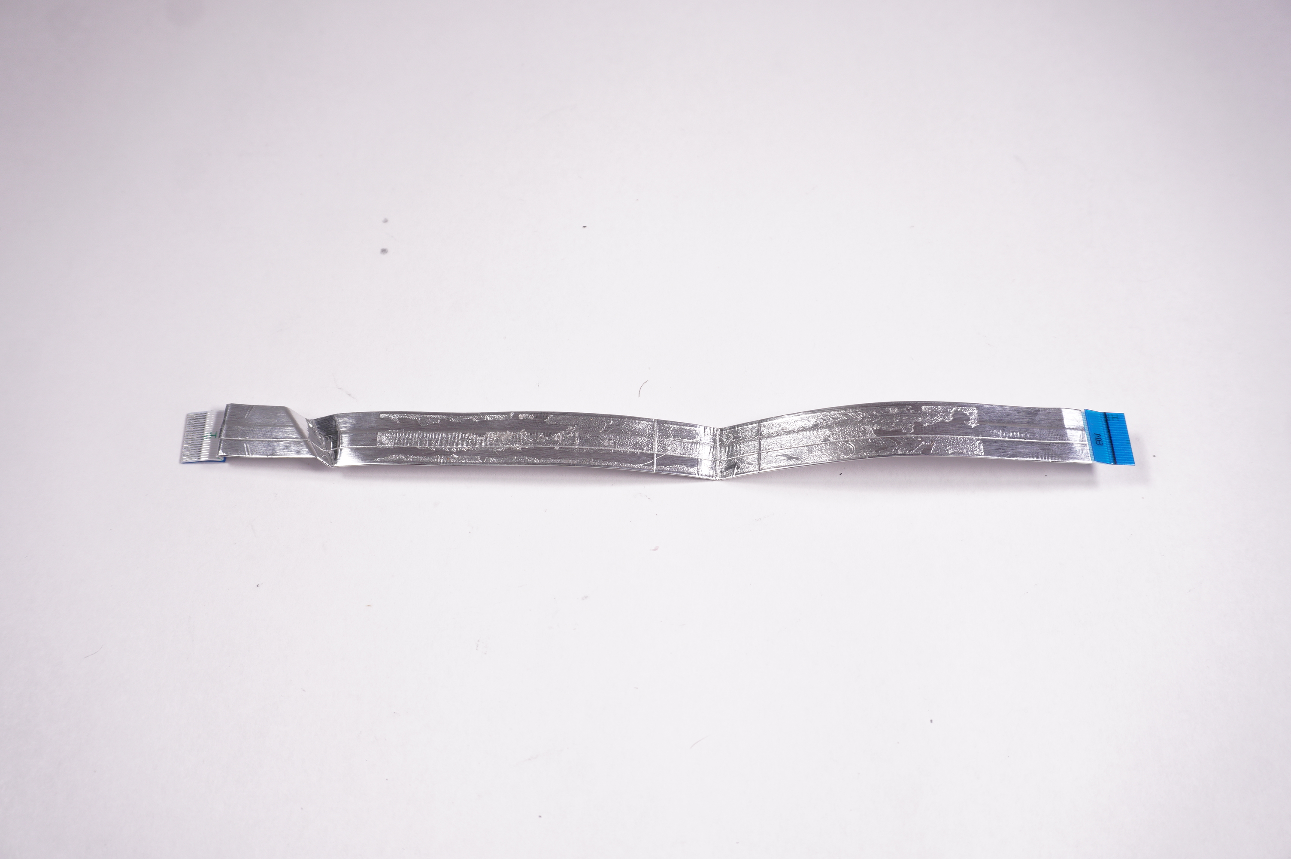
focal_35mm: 33
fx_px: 1182
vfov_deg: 39.9
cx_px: 646
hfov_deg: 57.3
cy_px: 430
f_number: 5.6
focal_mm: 22
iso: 320
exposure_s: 1/250
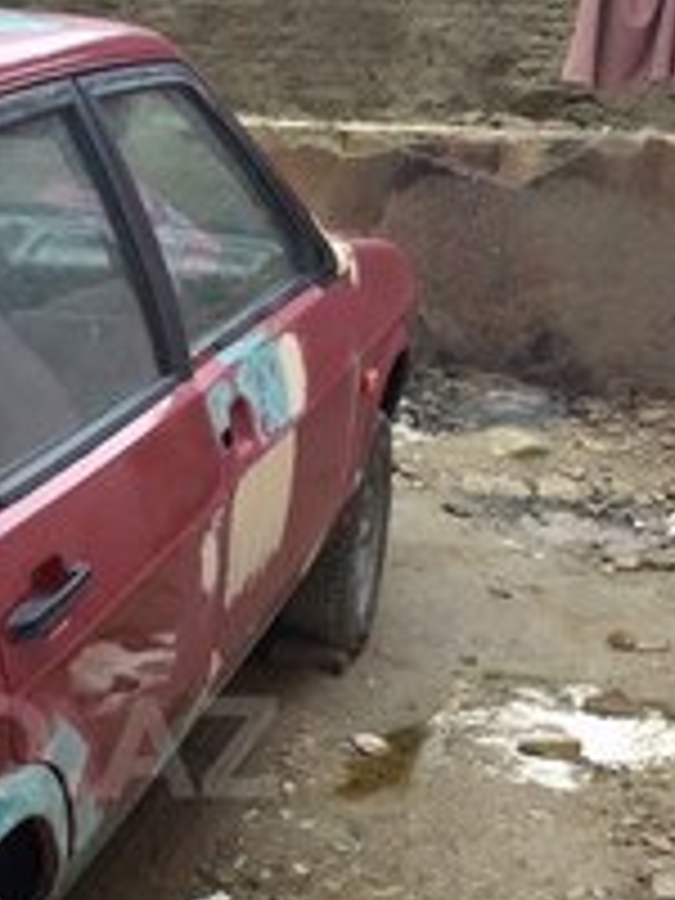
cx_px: -68
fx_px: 1872
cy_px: 747
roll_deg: -2.3
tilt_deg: -21.8
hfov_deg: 19.6
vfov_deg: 26.4
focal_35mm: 72
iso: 32
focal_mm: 4.15
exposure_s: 1/140
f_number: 2.2
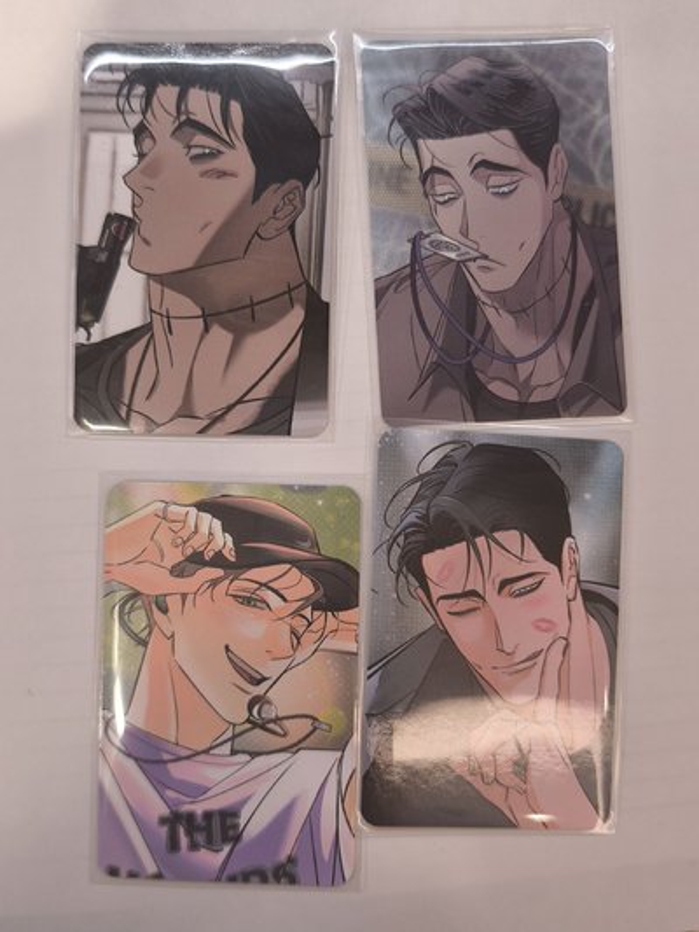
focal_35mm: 33
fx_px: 888
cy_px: 466
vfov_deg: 55.3
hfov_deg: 43.0
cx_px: 350
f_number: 1.6
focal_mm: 6.57
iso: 250
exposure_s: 1/120
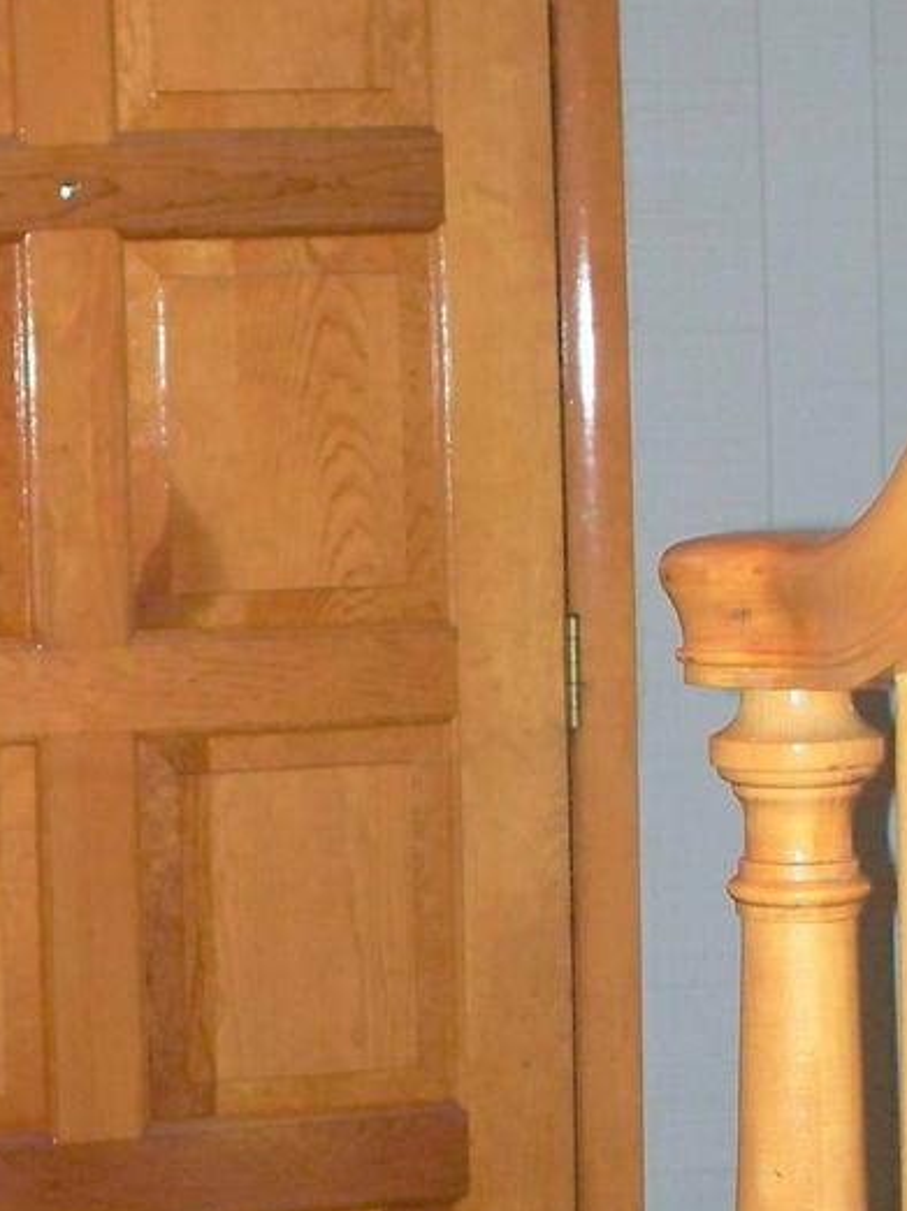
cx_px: -95
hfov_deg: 13.7
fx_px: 3706
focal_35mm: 106
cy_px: 793
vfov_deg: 18.5
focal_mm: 7.54
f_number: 2.8
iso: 200
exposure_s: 1/30
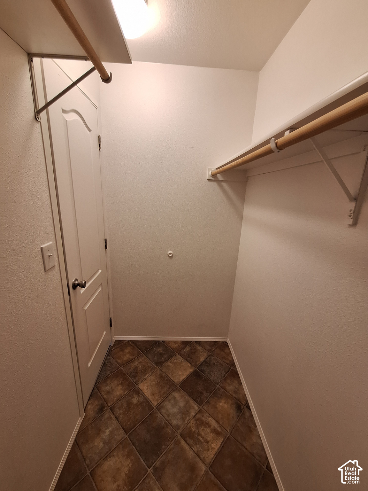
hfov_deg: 89.9
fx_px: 184
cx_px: 184
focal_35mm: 13
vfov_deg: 106.2
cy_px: 246
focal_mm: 1.74
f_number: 2.2
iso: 125
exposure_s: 1/40
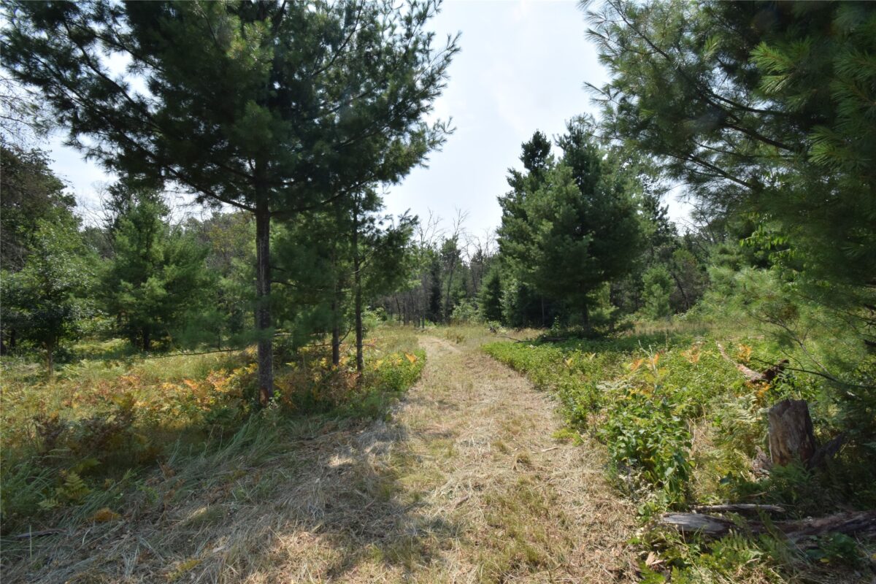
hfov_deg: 100.4
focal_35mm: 15
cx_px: 438
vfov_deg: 77.3
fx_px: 365
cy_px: 292
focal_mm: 10
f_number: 18
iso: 320
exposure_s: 1/200
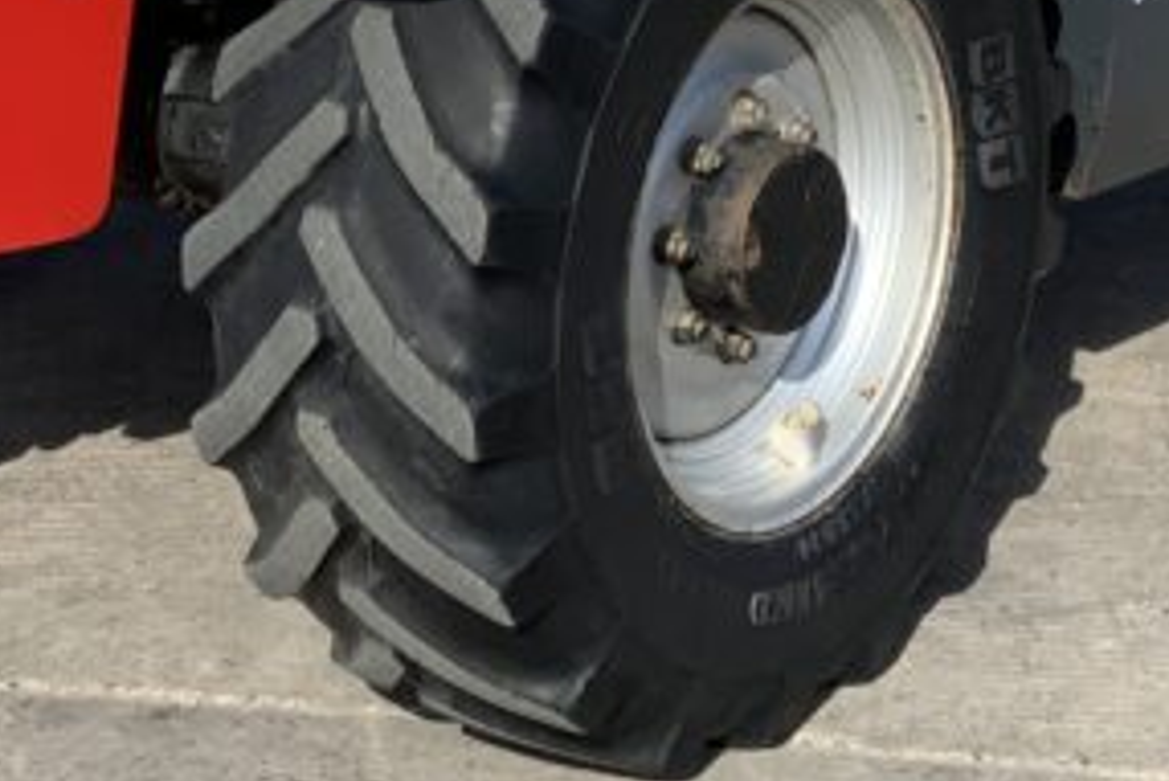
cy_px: -323
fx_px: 3509
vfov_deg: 12.2
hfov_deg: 18.9
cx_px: 752
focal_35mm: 108
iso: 16
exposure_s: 1/1577
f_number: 1.8
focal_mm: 3
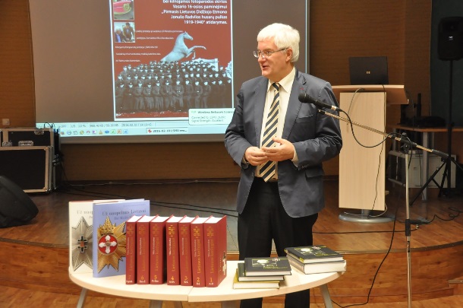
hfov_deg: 33.4
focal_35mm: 60
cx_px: 232
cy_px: 154
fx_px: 771
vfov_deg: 22.6
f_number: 5.6
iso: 2000
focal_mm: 40
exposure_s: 1/30
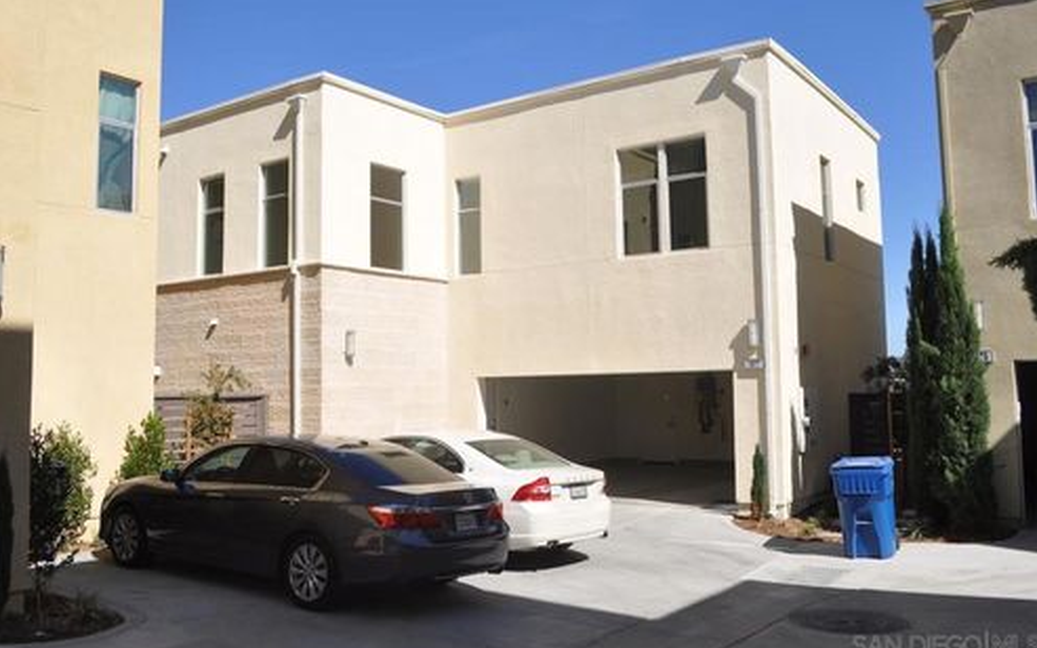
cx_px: 524
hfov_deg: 61.2
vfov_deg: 40.6
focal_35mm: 31
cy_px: 313
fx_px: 876
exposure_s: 1/500
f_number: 10
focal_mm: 20
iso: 200
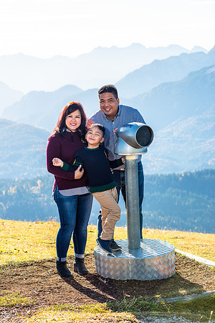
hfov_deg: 13.7
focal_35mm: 100
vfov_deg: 20.4
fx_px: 896
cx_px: 108
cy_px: 162
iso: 125
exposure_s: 1/250
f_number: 6.3
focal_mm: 100
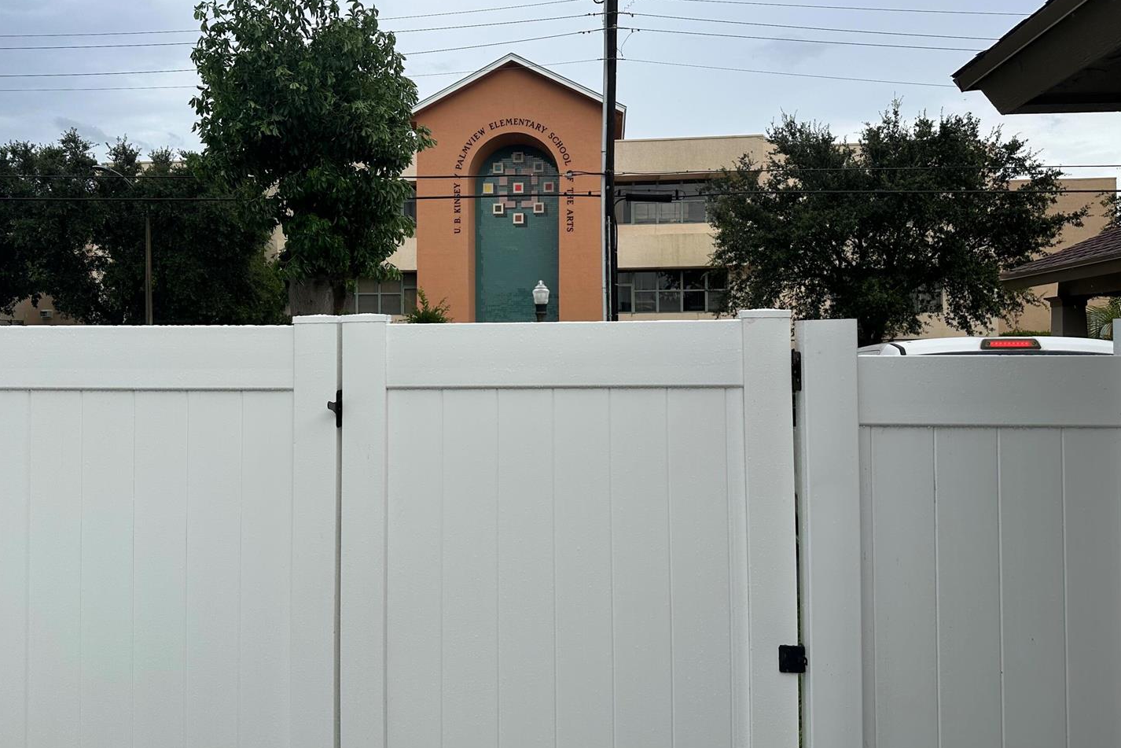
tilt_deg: +0.7
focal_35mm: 28
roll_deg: -0.4
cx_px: 513
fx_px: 872
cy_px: 337
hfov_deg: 65.4
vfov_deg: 46.3
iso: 80
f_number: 1.78
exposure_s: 1/910
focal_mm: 6.86
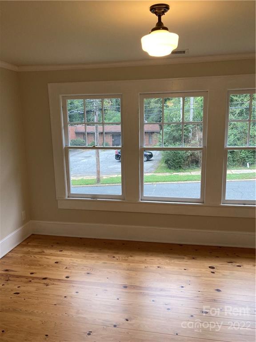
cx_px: 128
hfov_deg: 49.7
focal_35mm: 28
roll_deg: +1.8
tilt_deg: -11.0
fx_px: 276
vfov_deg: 63.4
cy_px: 171
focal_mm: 3.99
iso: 64
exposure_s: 1/120
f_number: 1.8
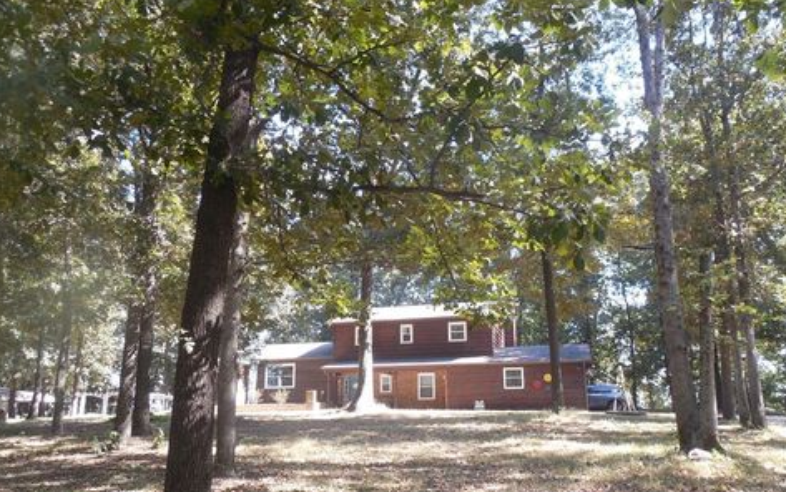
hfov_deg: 66.4
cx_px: 407
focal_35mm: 28
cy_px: 297
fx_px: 600
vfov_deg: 44.3
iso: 125
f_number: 3.3
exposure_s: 1/80
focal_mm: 4.5
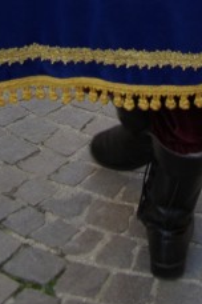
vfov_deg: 13.6
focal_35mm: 137
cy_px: -213
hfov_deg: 10.0
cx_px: 134
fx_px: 1153
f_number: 4
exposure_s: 1/125
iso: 100
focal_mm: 26
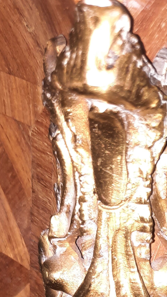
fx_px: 535
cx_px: 171
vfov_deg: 27.6
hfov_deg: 17.3
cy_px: 348
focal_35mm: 68
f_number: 2
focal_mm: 4.6
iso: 80
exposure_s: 1/50
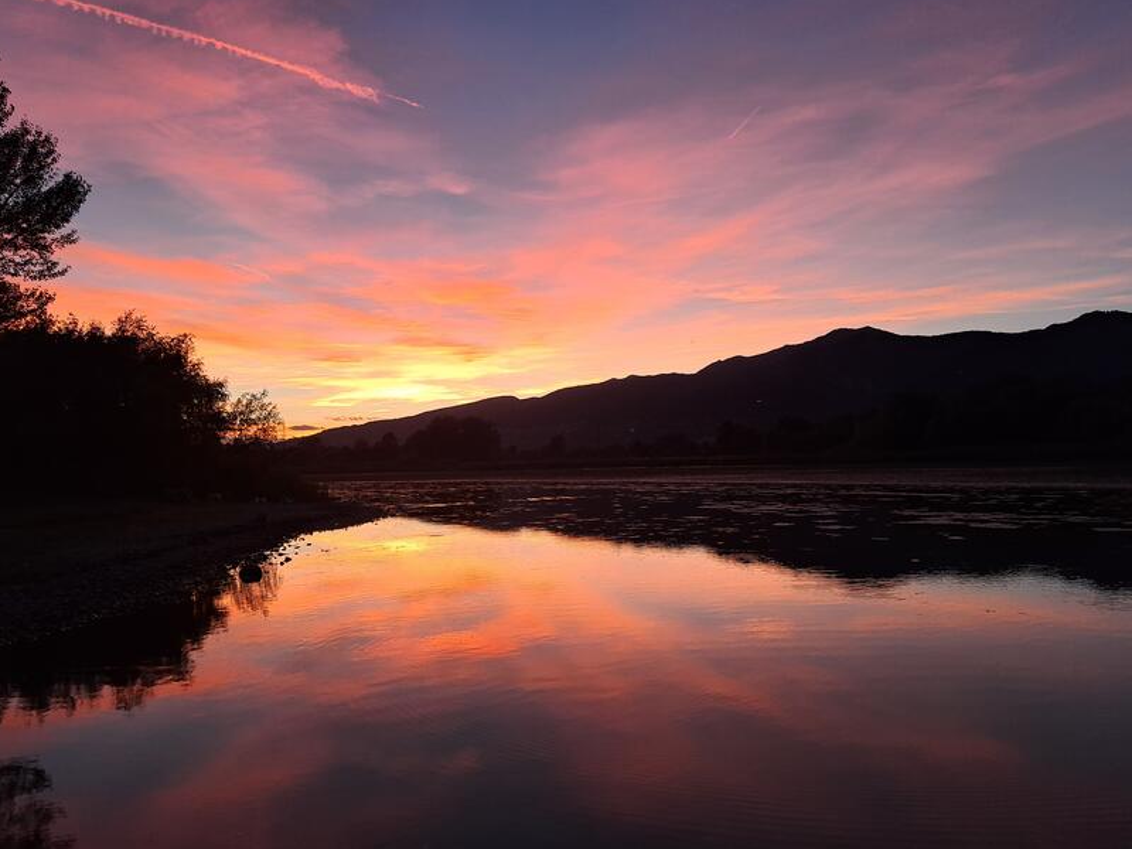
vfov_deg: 51.4
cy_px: 425
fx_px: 883
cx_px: 535
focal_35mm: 27
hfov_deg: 65.3
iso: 50
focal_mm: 5.23
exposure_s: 1/100
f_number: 1.8
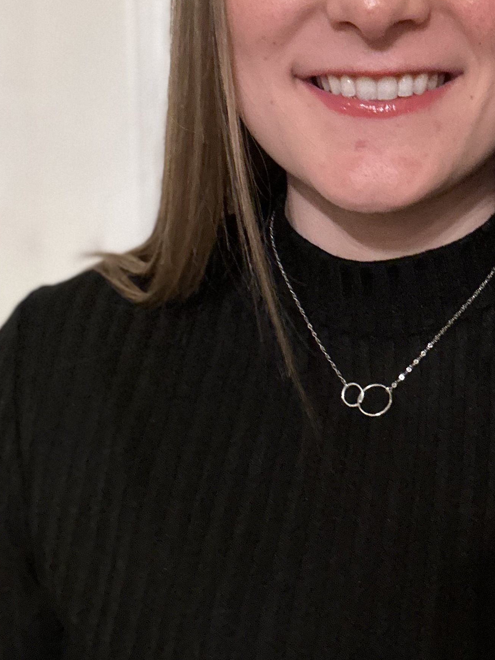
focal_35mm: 53
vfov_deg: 34.9
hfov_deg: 27.0
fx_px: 1011
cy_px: 119
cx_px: 390
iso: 400
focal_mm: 2.69
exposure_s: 1/30
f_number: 1.9
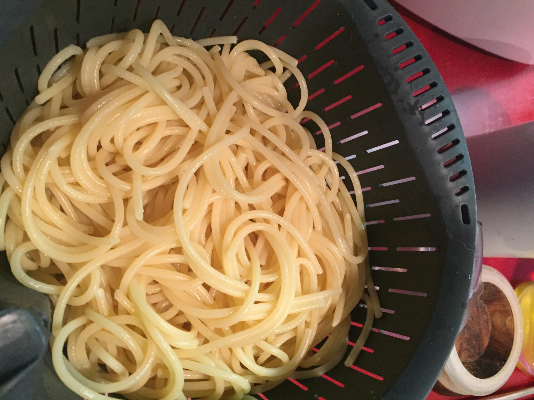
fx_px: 447
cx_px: 267
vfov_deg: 48.2
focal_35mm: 29
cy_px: 200
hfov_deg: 61.7
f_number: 2.2
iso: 250
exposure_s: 1/33
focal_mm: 4.15
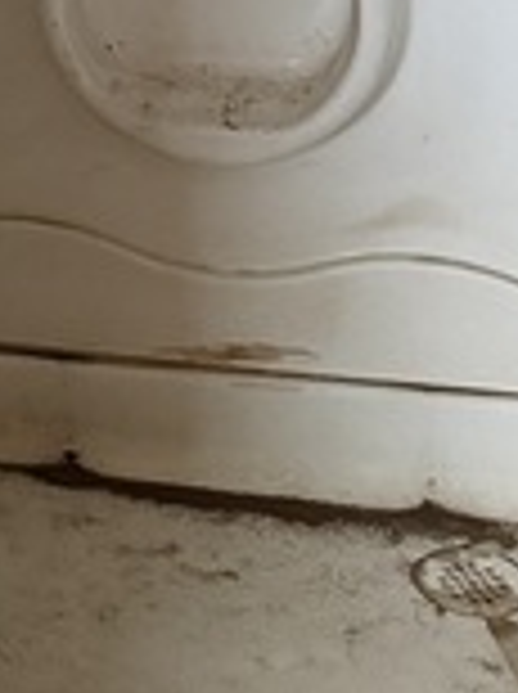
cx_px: -297
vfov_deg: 17.5
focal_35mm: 100
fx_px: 2001
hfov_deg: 13.7
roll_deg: +5.1
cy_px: -369
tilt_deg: -9.5
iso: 1000
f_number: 1.78
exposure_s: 1/40
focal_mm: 6.76
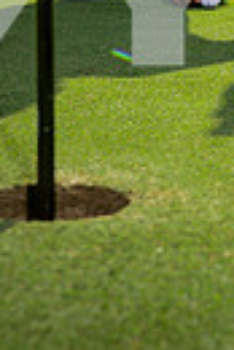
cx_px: 229
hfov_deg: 9.9
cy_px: -205
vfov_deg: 13.8
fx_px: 1342
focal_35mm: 138
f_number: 6.3
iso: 100
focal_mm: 40
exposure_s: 1/250
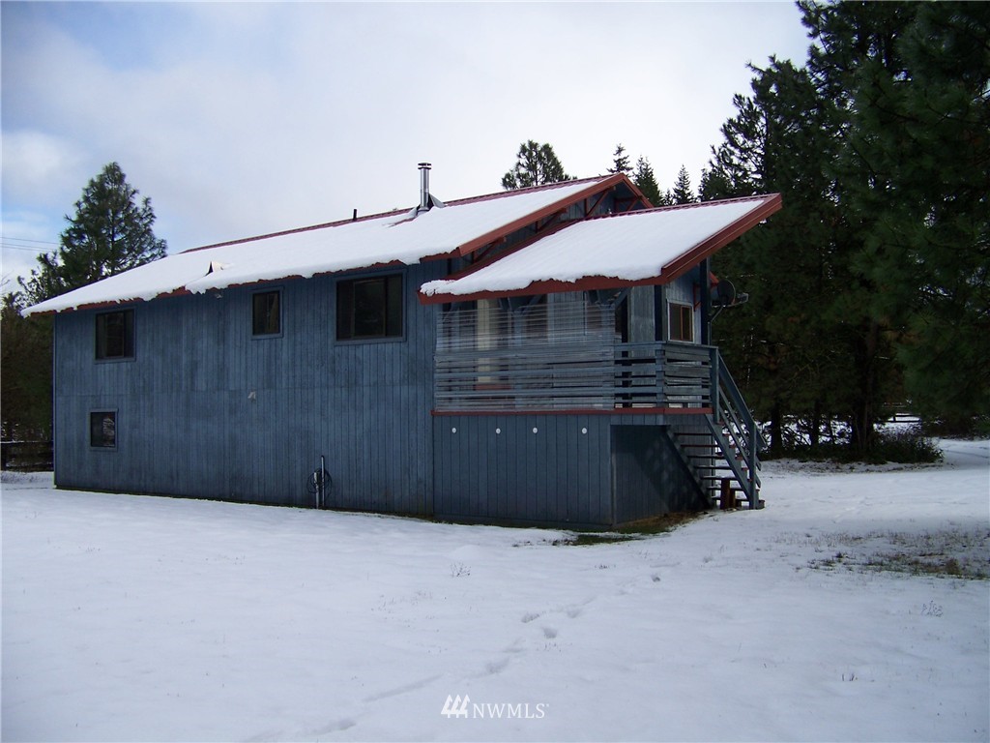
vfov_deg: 39.7
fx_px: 1030
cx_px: 495
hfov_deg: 51.4
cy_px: 372
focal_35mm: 36
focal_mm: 5.85
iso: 64
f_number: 2.8
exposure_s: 1/640
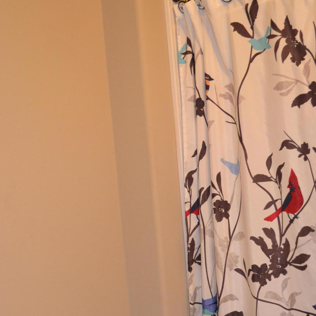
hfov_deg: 24.4
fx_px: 731
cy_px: 287
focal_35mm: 71
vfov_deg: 23.7
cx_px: 149
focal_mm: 29
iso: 1800
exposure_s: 1/60
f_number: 4.5
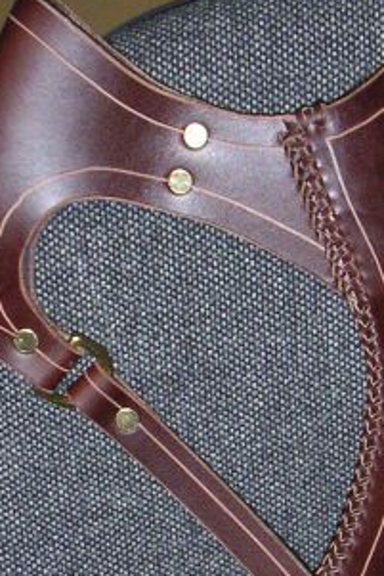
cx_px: 437
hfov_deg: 12.8
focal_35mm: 105
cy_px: 402
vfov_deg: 19.4
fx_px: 1678
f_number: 2.8
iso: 160
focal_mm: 6
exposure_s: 1/45
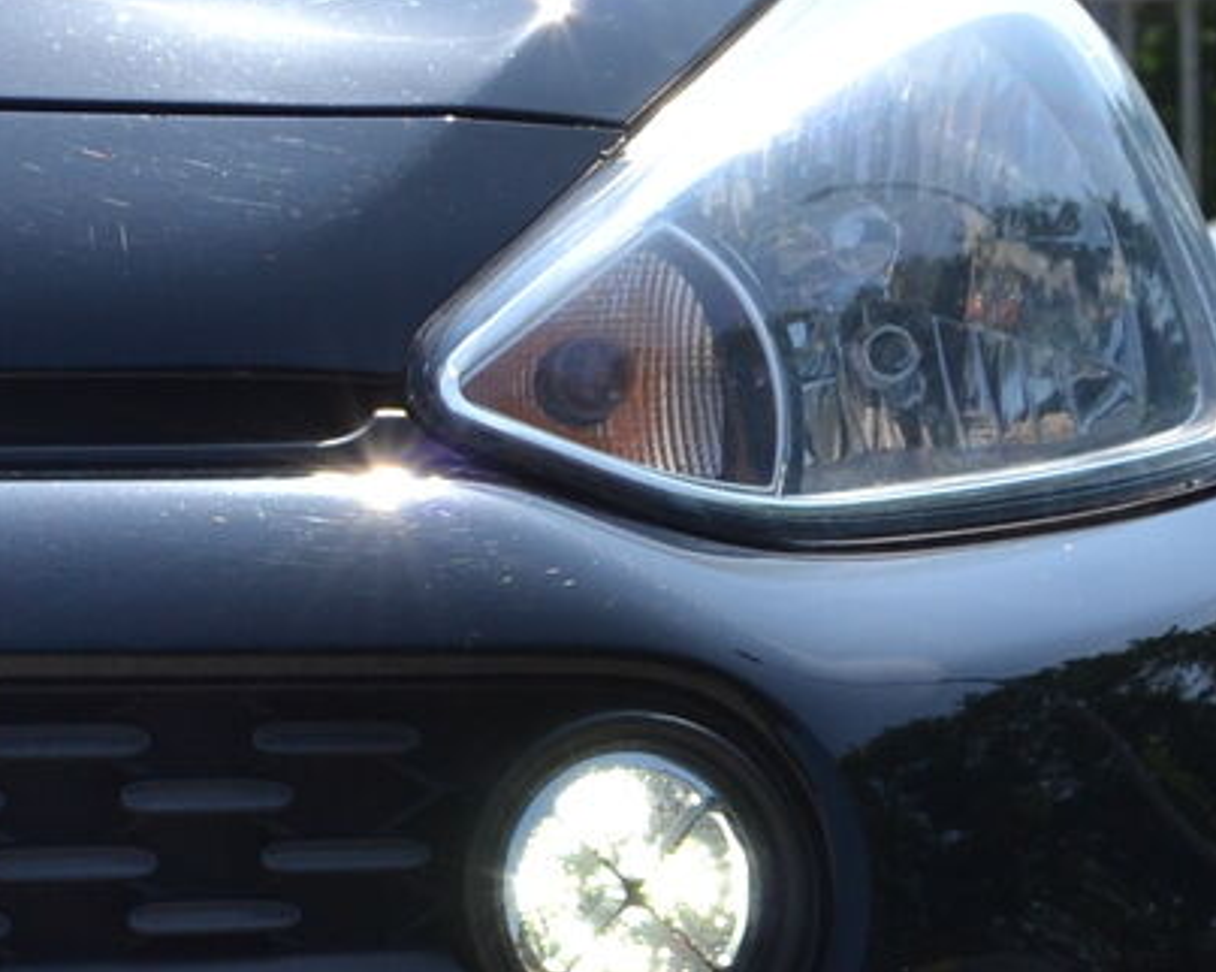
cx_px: -999
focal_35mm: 161
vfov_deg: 9.6
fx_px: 5791
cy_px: 685
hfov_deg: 11.1
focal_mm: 24
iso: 100
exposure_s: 1/320
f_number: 9
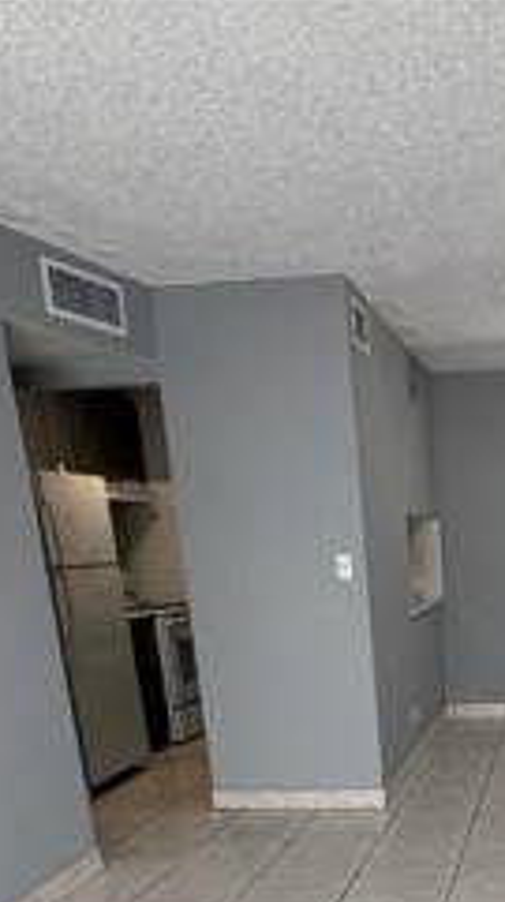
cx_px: 509
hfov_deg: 29.7
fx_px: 884
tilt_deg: -17.7
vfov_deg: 48.3
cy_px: 816
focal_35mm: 37
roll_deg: +2.5
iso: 160
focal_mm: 2.22
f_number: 2.2
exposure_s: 1/120
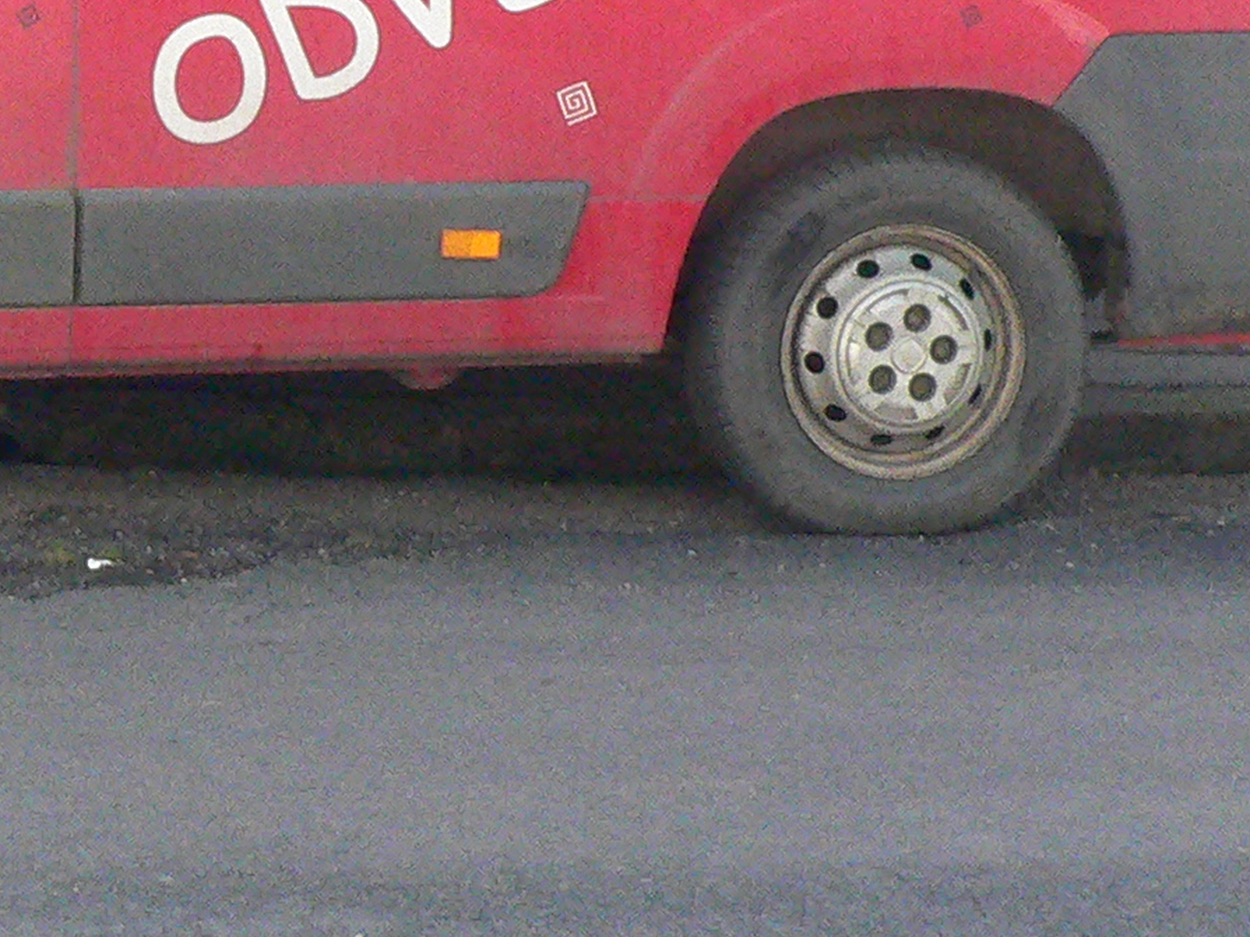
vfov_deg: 14.0
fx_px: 3719
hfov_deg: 18.2
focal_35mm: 103
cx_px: -223
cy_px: -103
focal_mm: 6
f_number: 8
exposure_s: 1/160
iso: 400
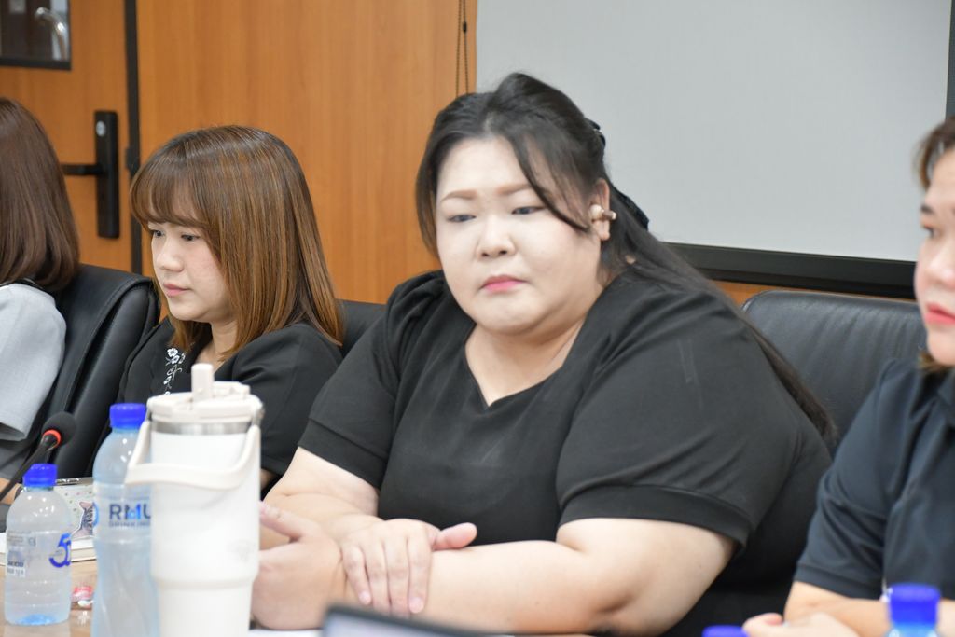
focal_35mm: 142
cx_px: 478
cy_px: 318
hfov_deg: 14.4
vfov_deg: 9.7
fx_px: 3767
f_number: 5.3
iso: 3200
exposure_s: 1/100
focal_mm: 95
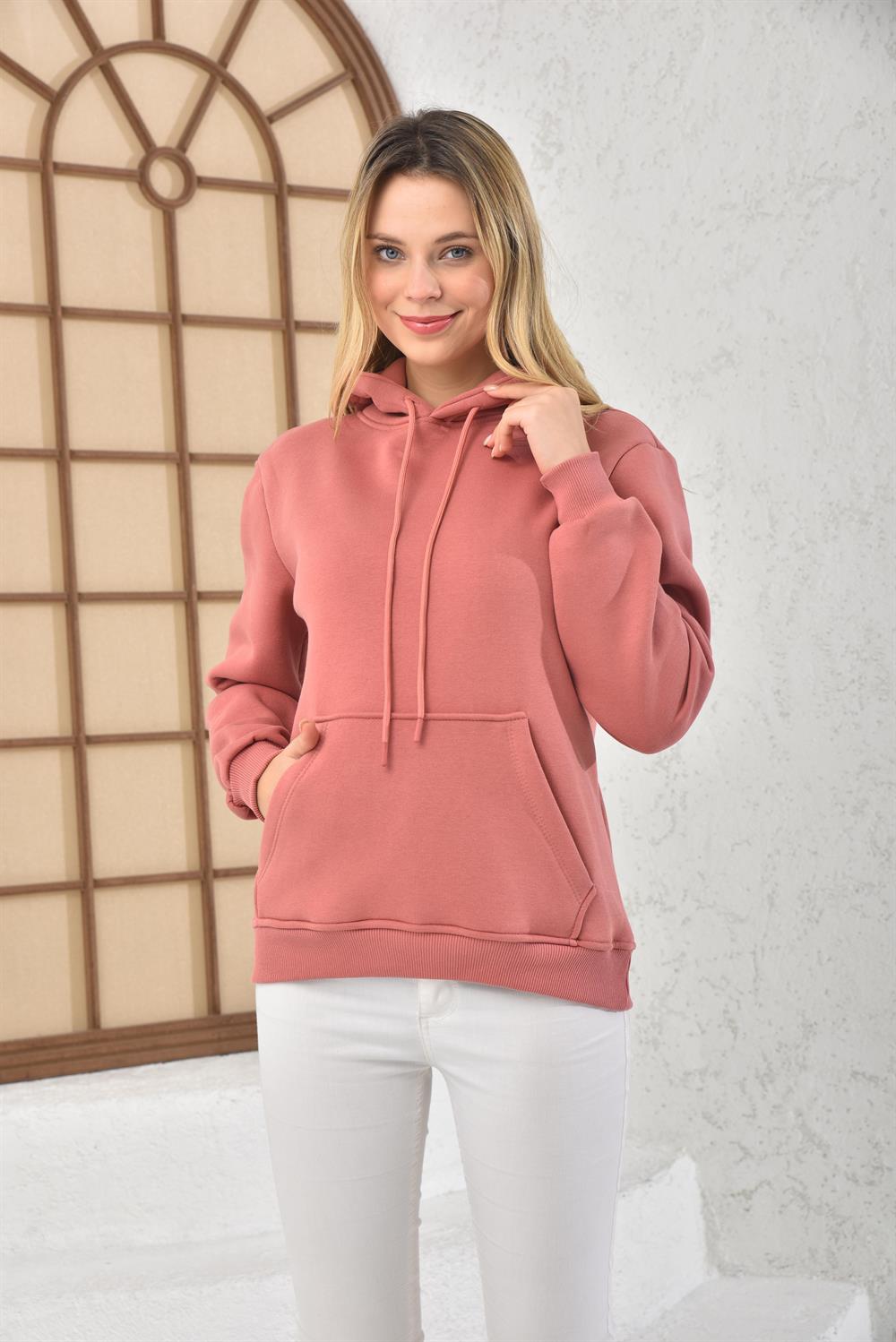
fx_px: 2611
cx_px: 448
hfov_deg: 19.5
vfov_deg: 28.8
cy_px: 671
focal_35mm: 70
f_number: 8
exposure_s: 1/160
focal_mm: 70
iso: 100
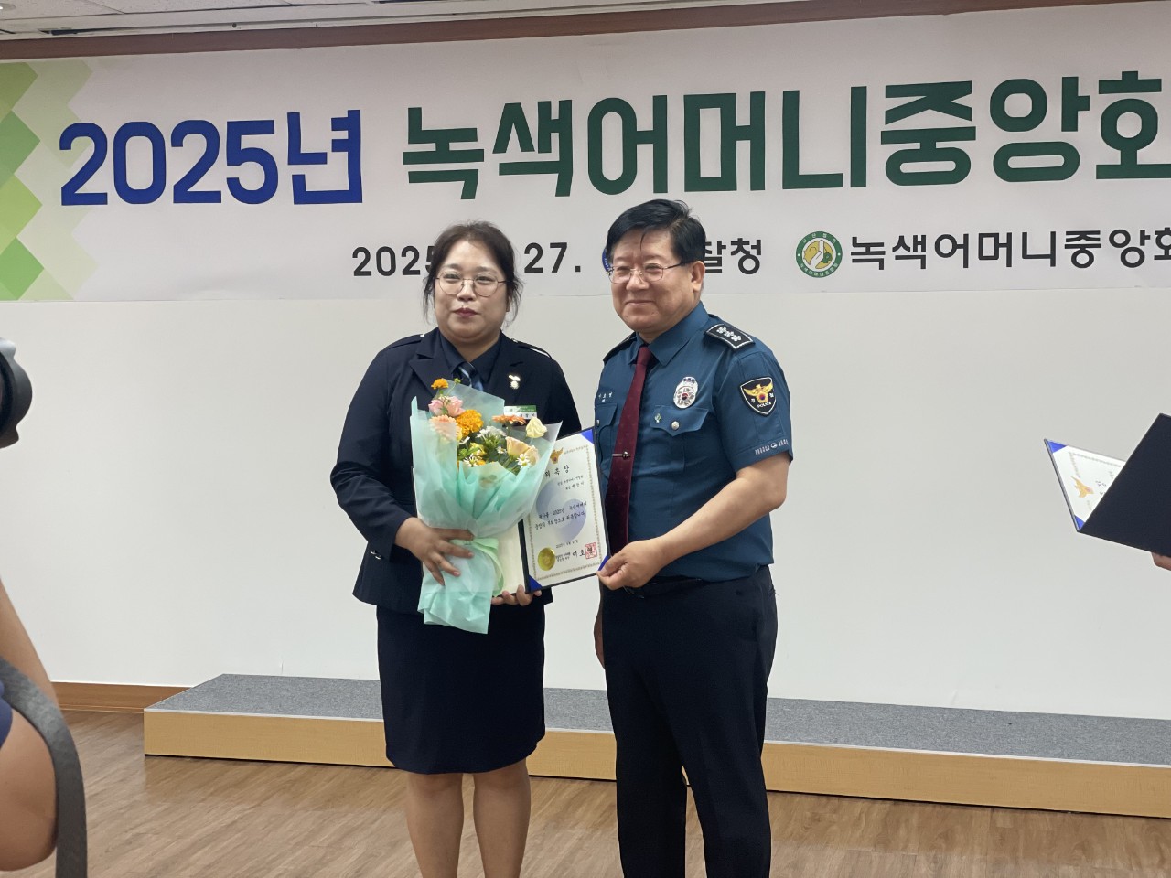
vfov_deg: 28.0
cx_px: 586
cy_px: 439
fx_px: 1759
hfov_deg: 36.8
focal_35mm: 52
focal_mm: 6
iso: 160
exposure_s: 1/120
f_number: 2
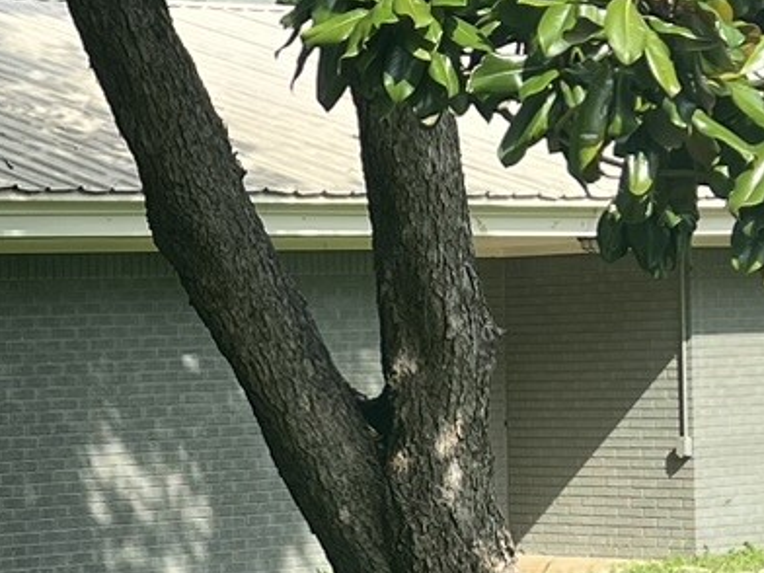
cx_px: -290
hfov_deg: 13.8
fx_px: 3002
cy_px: 495
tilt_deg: -3.2
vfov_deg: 10.9
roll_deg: +1.8
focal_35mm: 136
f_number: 1.5
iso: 50
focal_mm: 5.7
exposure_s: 1/1159
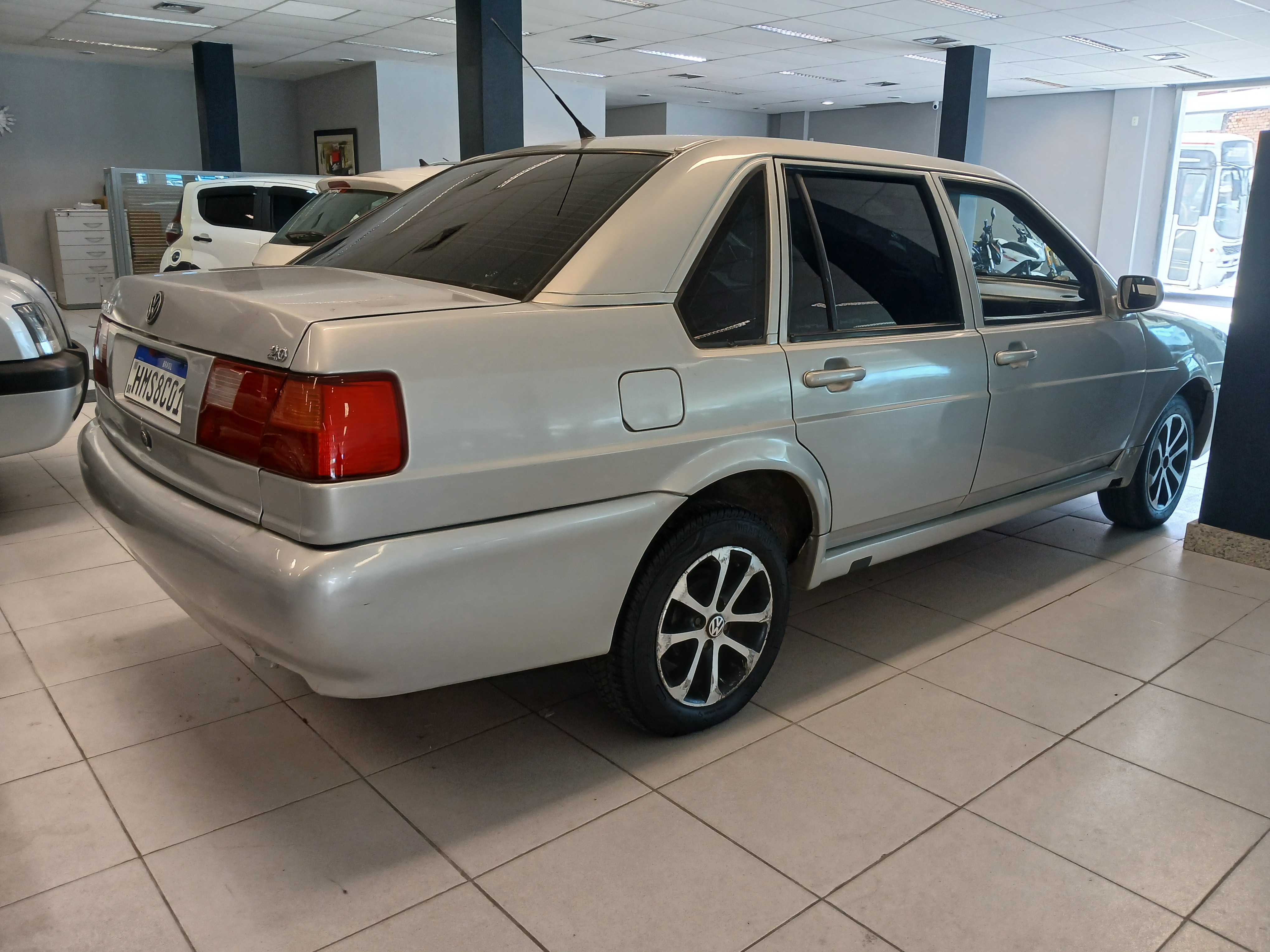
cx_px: 635
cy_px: 476
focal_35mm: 26
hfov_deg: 67.3
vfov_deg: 53.1
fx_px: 954
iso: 100
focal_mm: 3.98
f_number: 1.8
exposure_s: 1/60
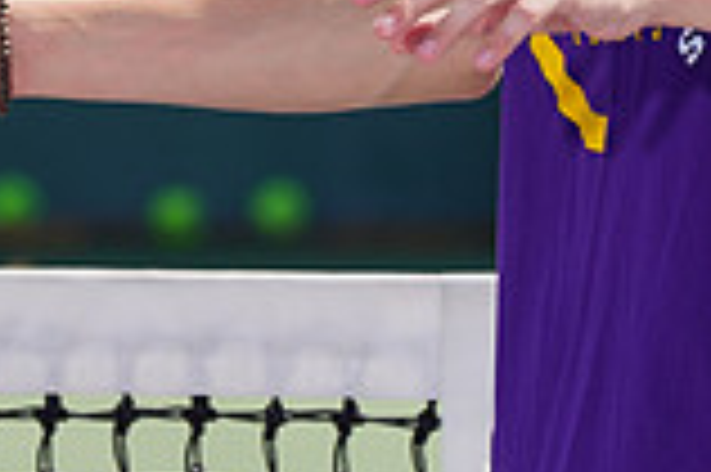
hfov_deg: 1.9
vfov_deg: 1.2
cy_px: -263
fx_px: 21939
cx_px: 382
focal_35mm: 1112
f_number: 9
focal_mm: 303
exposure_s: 1/250
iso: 100
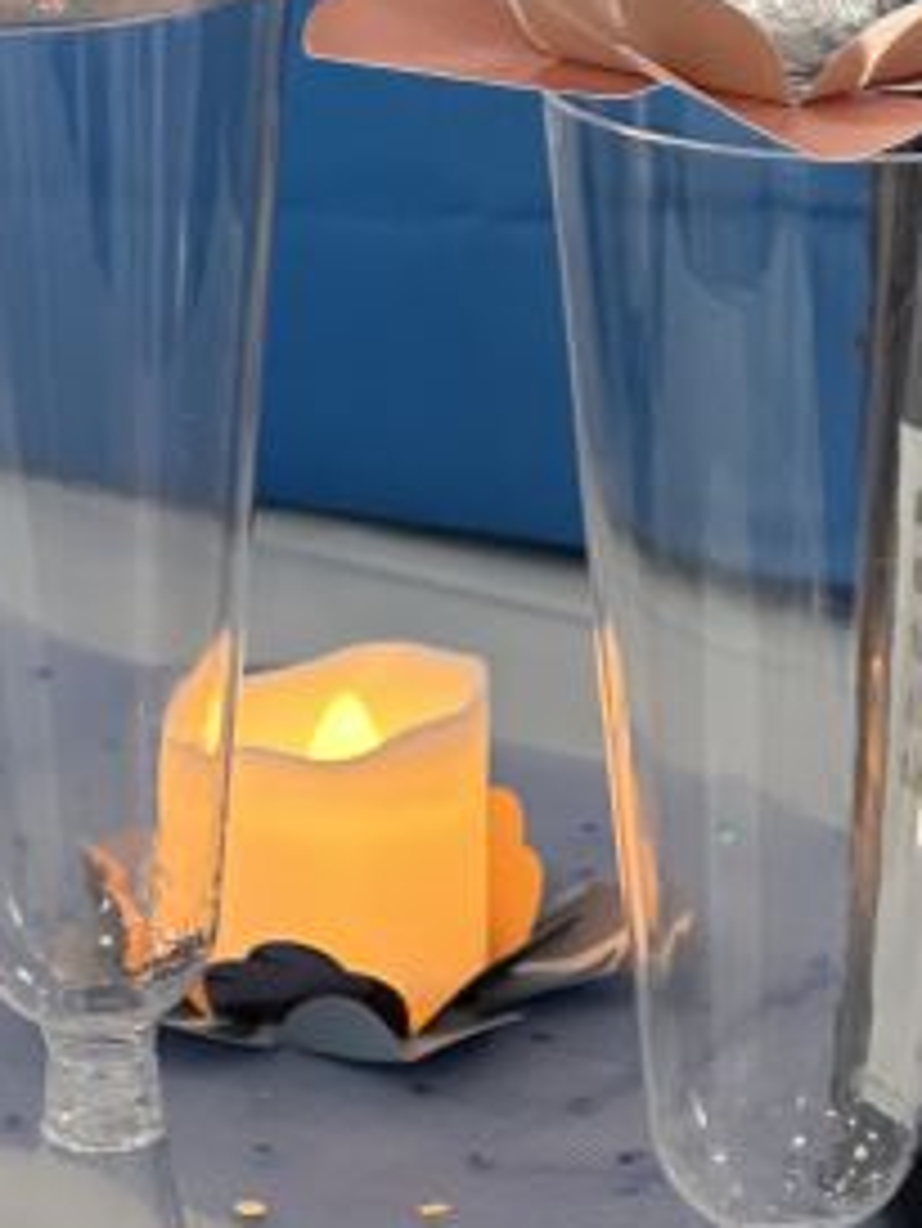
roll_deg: -0.4
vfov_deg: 11.7
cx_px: 535
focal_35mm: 169
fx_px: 5997
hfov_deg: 8.8
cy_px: 756
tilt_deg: -16.0
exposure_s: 1/50
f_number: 2.8
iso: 250
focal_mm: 9
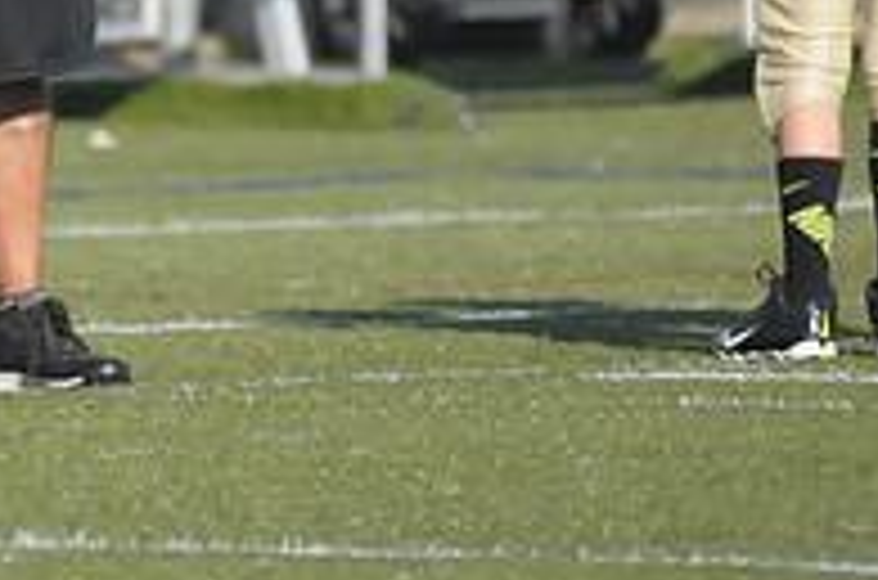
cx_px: -252
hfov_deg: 1.4
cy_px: -263
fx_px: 36908
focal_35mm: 1517
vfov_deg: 0.9
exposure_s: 1/8000
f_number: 4
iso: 1600
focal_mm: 340
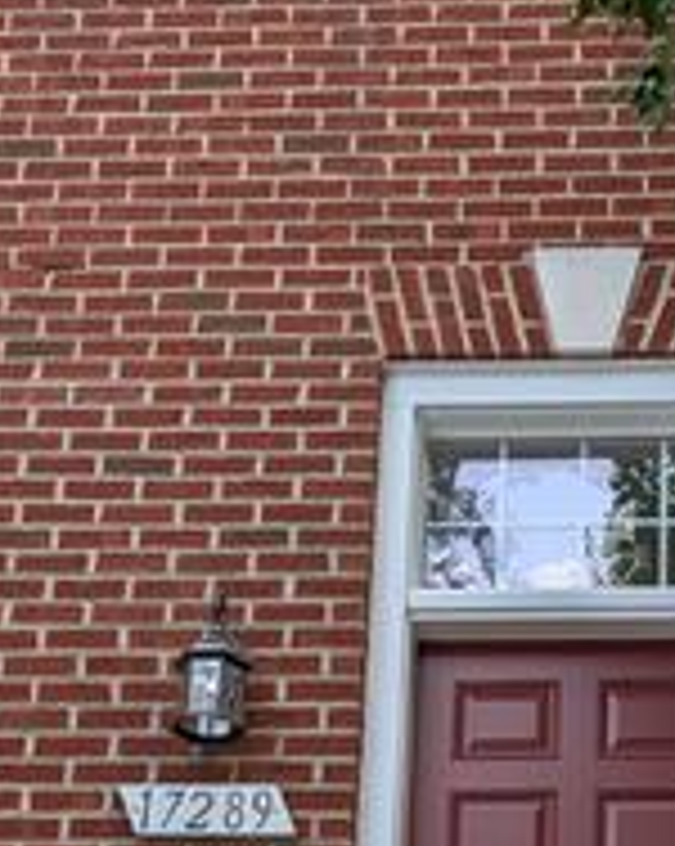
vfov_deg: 19.6
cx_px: 567
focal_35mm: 96
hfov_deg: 15.9
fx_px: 2401
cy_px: 774
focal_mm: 6.9
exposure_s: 1/140
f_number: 1.68
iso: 31
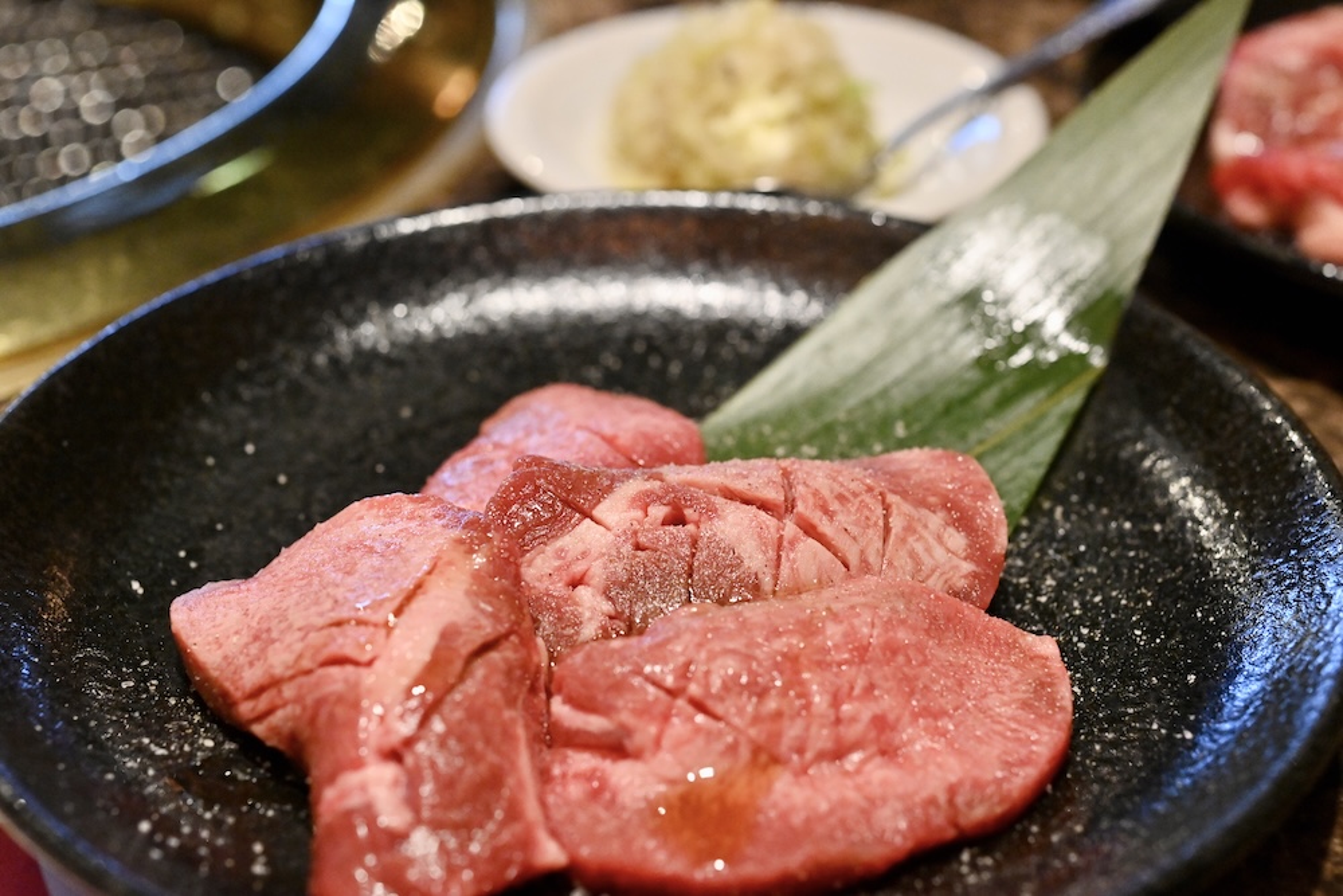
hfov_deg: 33.4
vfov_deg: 22.6
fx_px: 2239
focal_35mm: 60
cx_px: 672
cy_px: 448
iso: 6400
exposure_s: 1/200
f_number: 6.3
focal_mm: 60
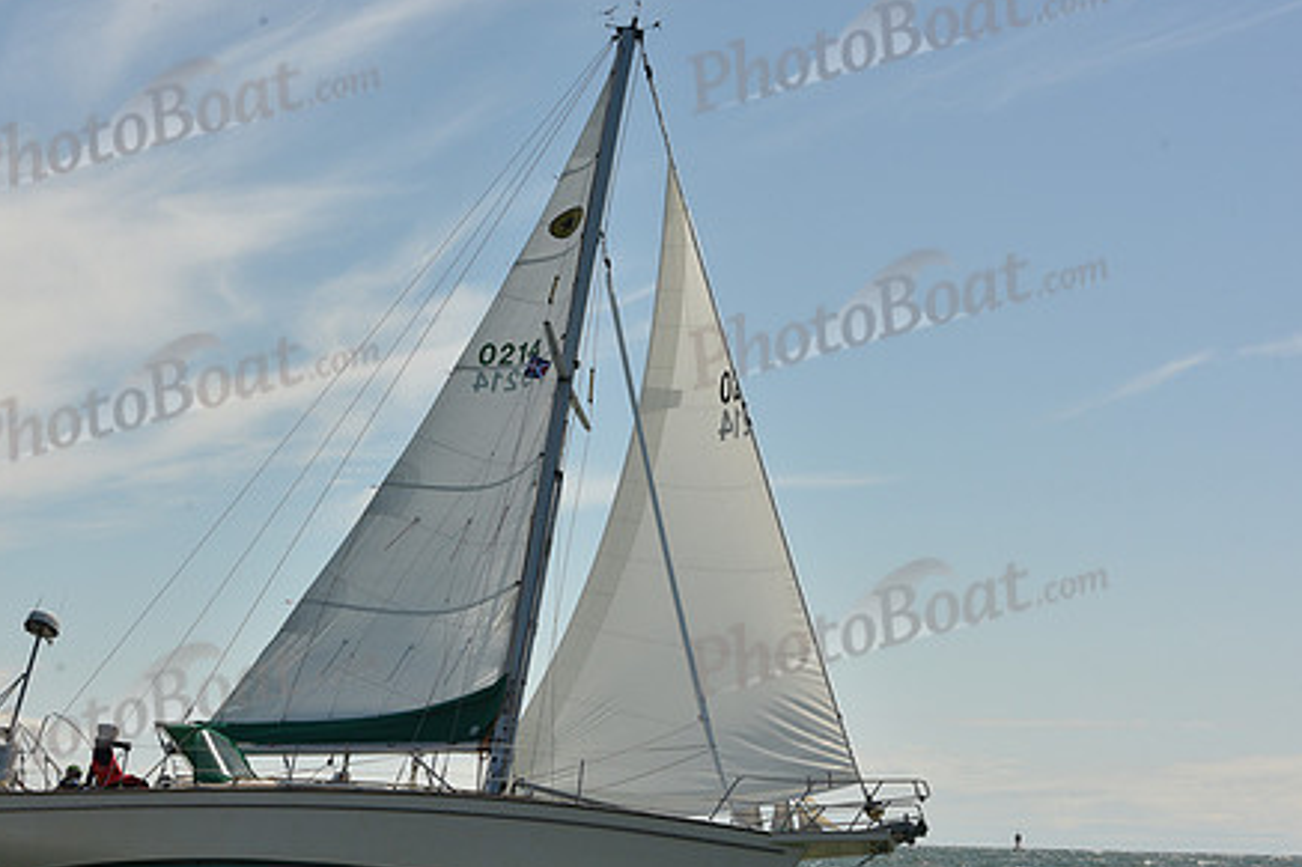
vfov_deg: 14.7
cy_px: 508
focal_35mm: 93
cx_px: 536
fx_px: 3362
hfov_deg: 21.9
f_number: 14
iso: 320
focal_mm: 70
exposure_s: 1/800
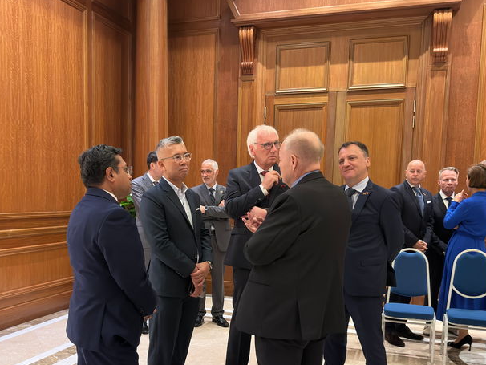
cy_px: 241
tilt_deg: -4.9
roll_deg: -1.0
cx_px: 211
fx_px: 534
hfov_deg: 48.8
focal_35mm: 38
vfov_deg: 37.4
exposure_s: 1/33
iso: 500
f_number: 1.78
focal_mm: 6.86
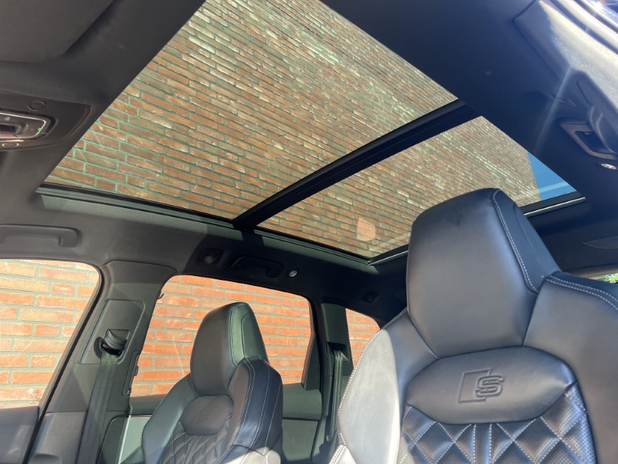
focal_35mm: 26
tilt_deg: +22.0
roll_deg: +6.1
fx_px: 464
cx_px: 309
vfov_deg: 53.1
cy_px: 232
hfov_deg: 67.3
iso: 64
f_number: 1.5
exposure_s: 1/147
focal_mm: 5.7
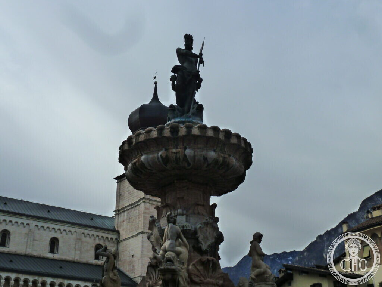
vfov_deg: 30.3
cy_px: 144
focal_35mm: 48
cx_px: 191
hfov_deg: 39.7
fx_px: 530
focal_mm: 7.9
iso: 200
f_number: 4.5
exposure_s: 1/400
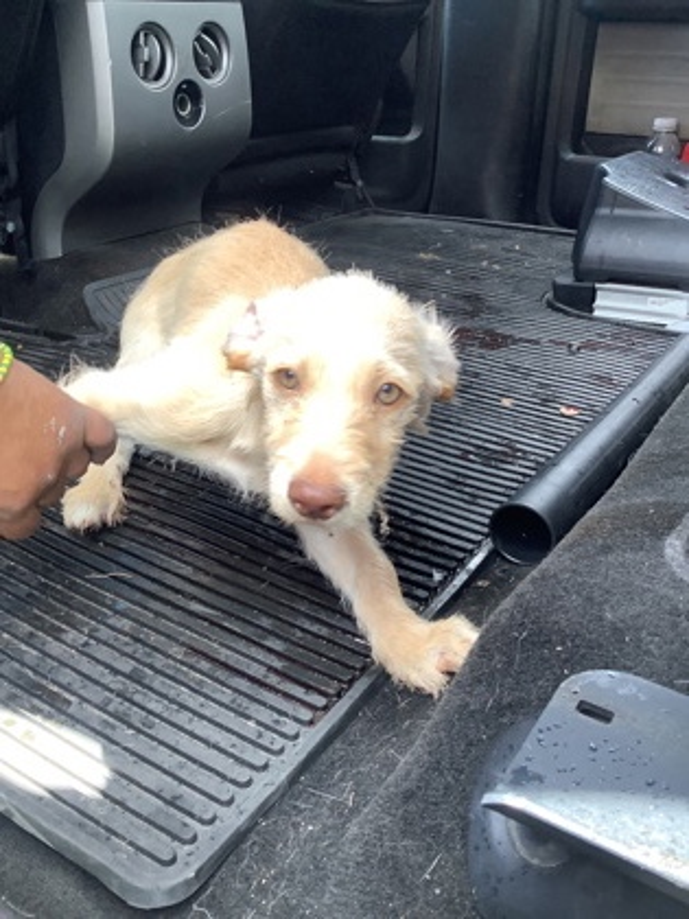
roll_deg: +0.6
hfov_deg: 45.4
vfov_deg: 58.4
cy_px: 460
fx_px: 823
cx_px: 344
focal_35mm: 31
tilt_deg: -29.0
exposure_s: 1/60
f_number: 2.4
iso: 64
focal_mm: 3.3
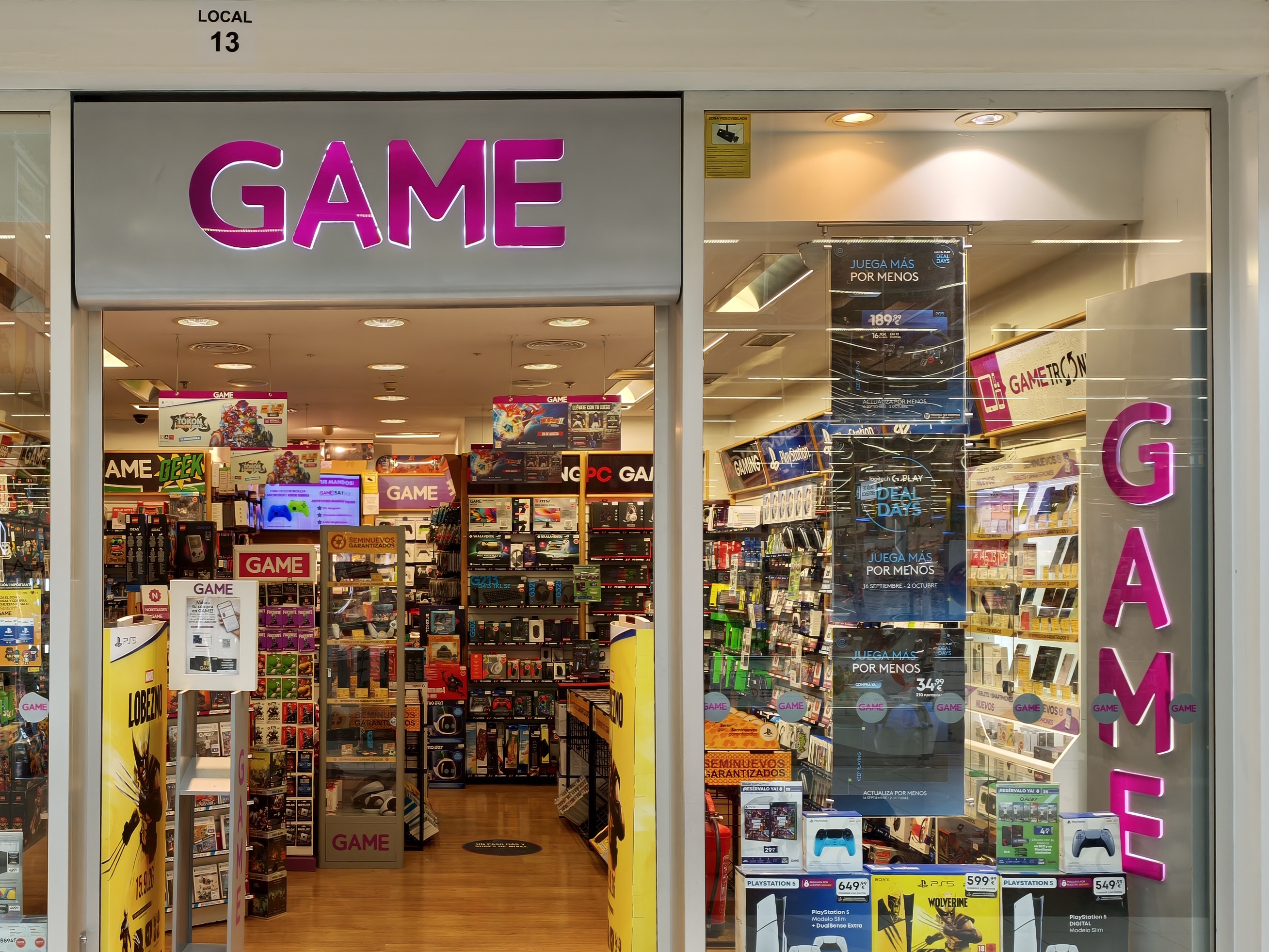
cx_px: 383
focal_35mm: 36
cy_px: 575
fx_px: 1320
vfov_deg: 39.5
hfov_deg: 50.1
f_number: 1.67
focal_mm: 6.62
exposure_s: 1/241
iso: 64
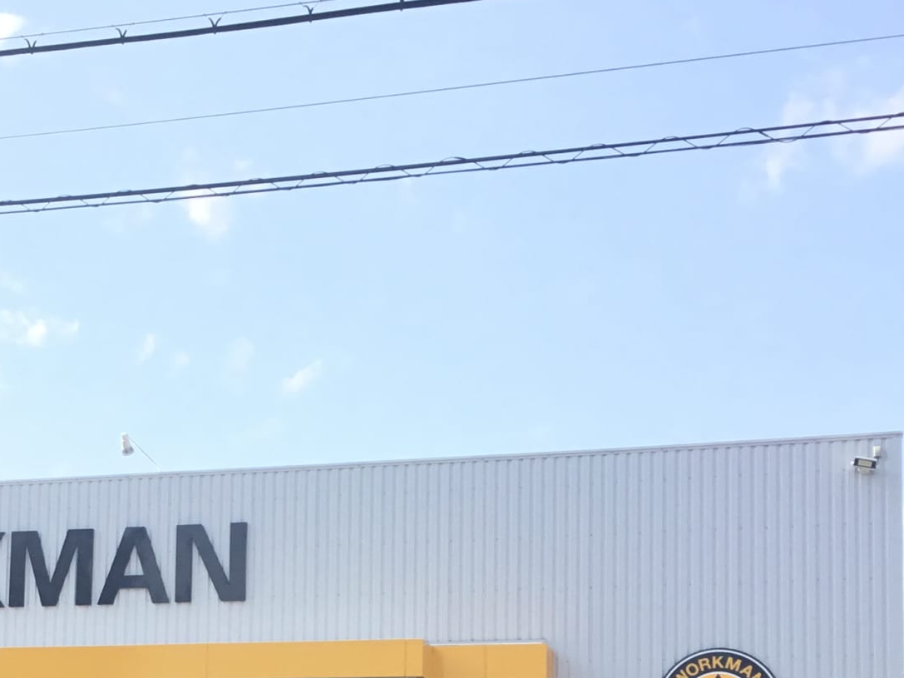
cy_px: 698
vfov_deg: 19.5
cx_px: 169
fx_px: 1906
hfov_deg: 26.2
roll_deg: -2.2
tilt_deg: +6.3
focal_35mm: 73
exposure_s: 1/867
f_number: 2.4
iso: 25
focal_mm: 3.3
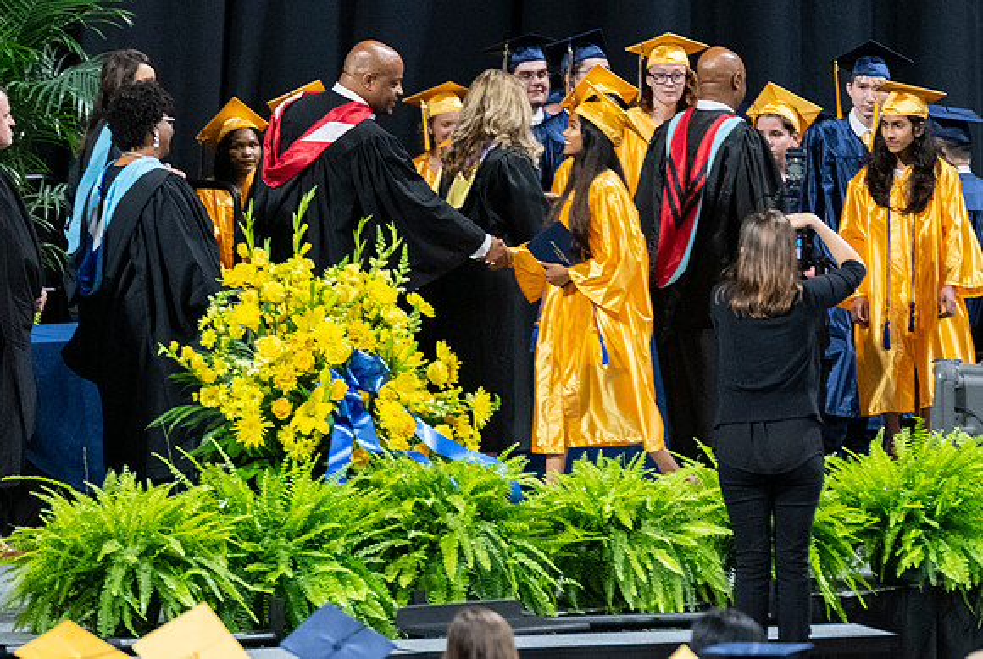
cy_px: 332
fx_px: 11050
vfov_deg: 3.4
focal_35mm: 404
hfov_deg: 5.1
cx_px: 630
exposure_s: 1/200
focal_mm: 200
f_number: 4
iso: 2000
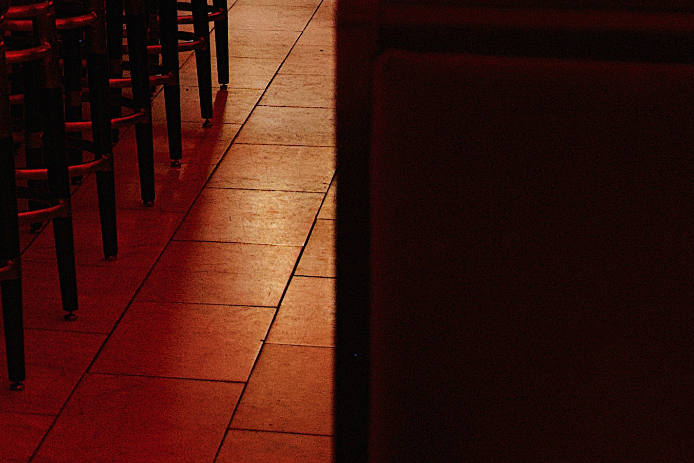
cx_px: -359
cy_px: -265
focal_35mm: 144
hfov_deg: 13.4
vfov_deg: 9.2
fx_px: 2776
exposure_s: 1/50
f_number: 2.8
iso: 1250
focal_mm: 34
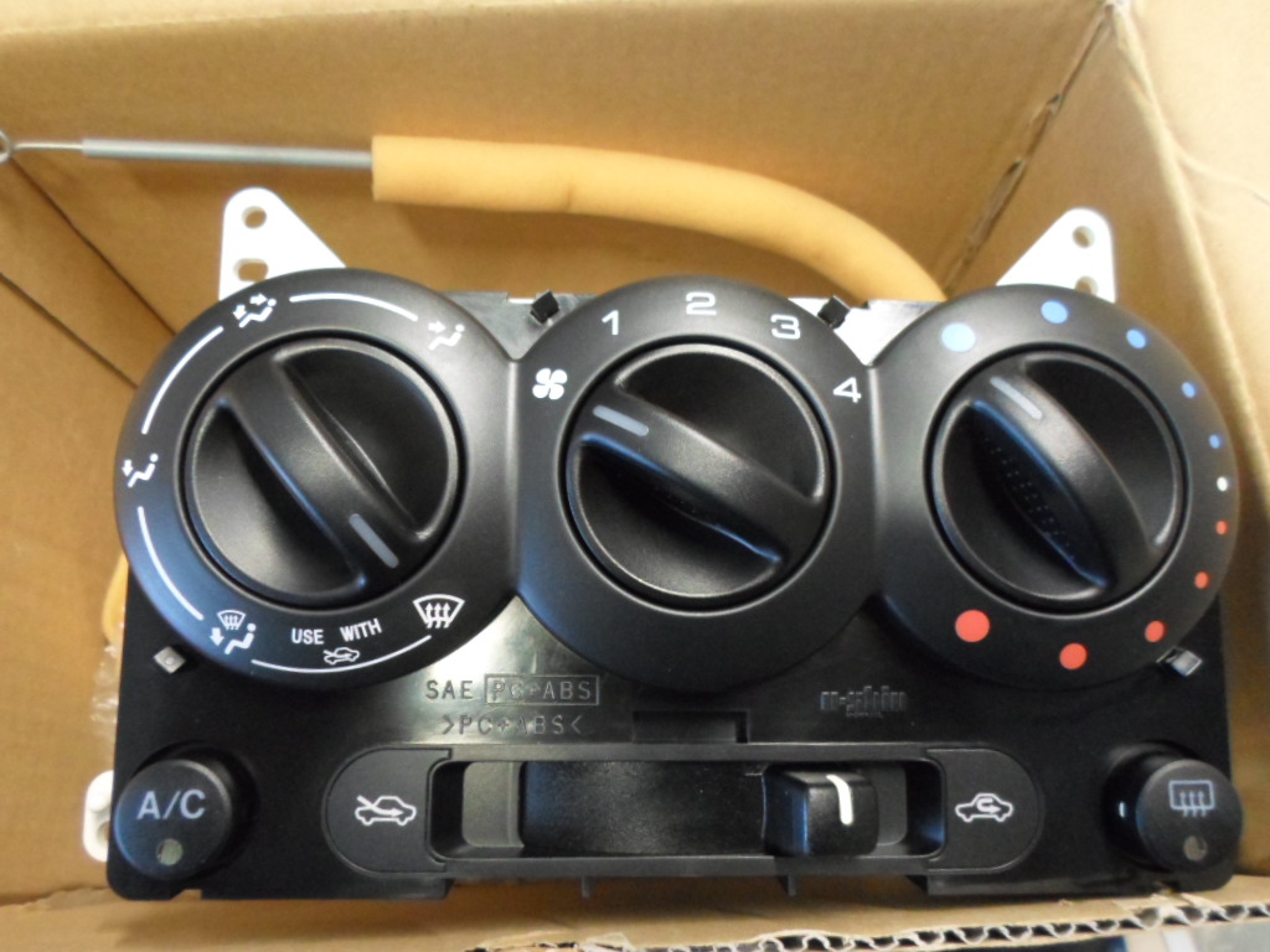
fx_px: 917
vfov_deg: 54.9
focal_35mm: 25
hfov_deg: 69.4
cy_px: 476
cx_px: 635
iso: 400
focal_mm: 4.5
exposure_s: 1/20
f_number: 2.5
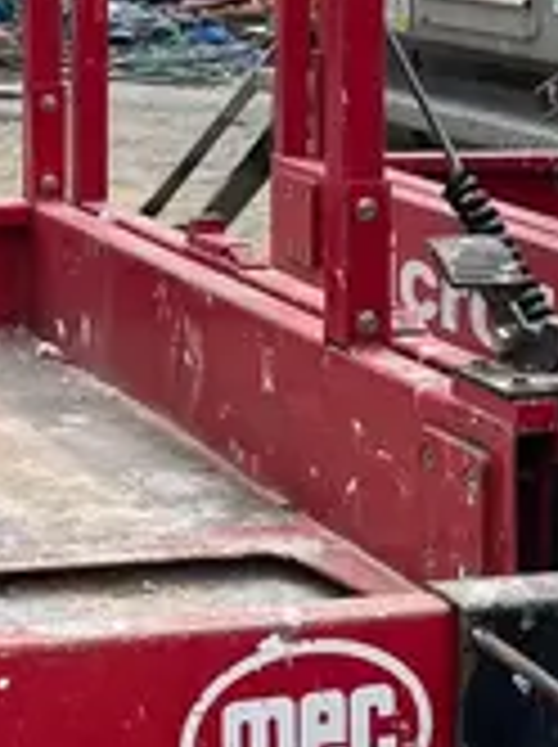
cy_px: -2
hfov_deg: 12.6
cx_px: -68
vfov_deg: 16.8
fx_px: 2478
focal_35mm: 115
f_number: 1.6
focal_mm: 5.1
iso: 50
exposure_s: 1/1832
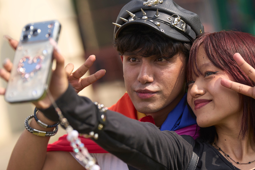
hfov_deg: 12.8
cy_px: 83
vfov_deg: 8.5
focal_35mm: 161
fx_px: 1140
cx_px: 138
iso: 200
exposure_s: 1/2500
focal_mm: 99
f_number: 2.8
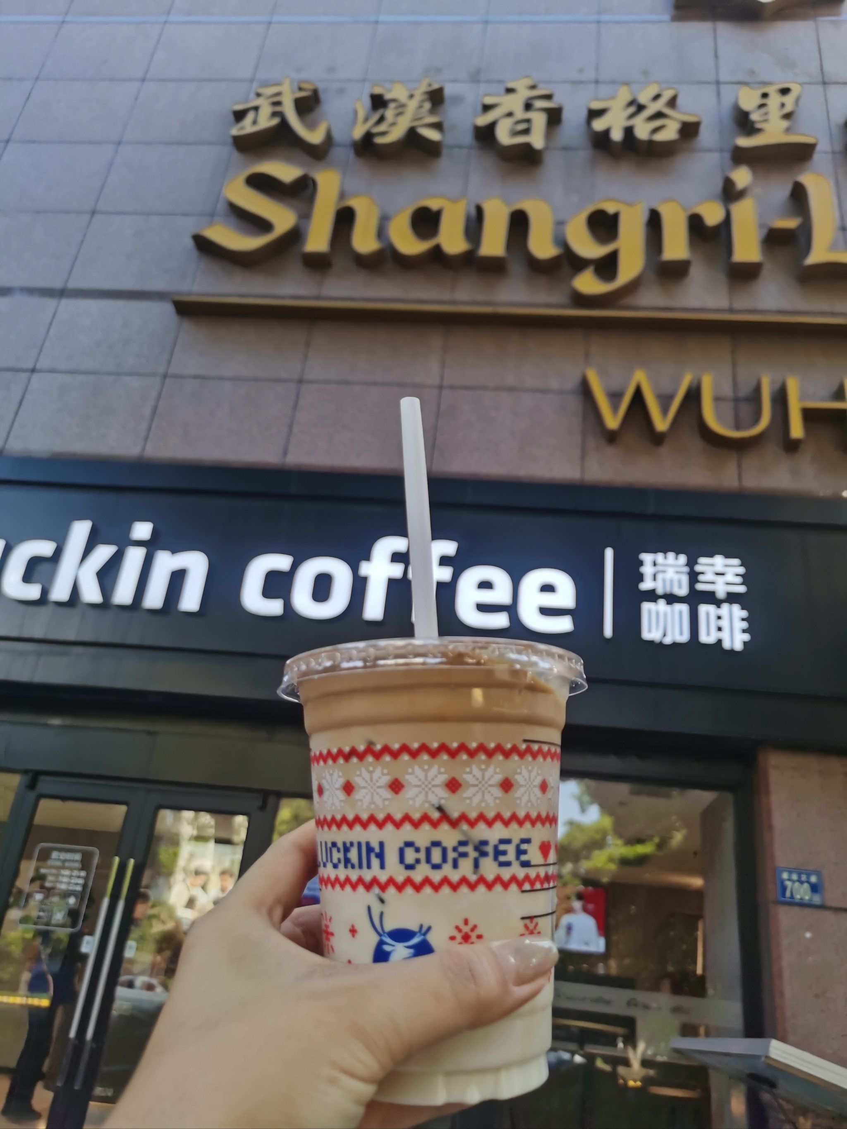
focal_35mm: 27
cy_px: 564
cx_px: 424
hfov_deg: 51.4
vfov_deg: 65.3
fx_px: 881
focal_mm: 5.58
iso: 50
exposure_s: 1/208
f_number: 1.8
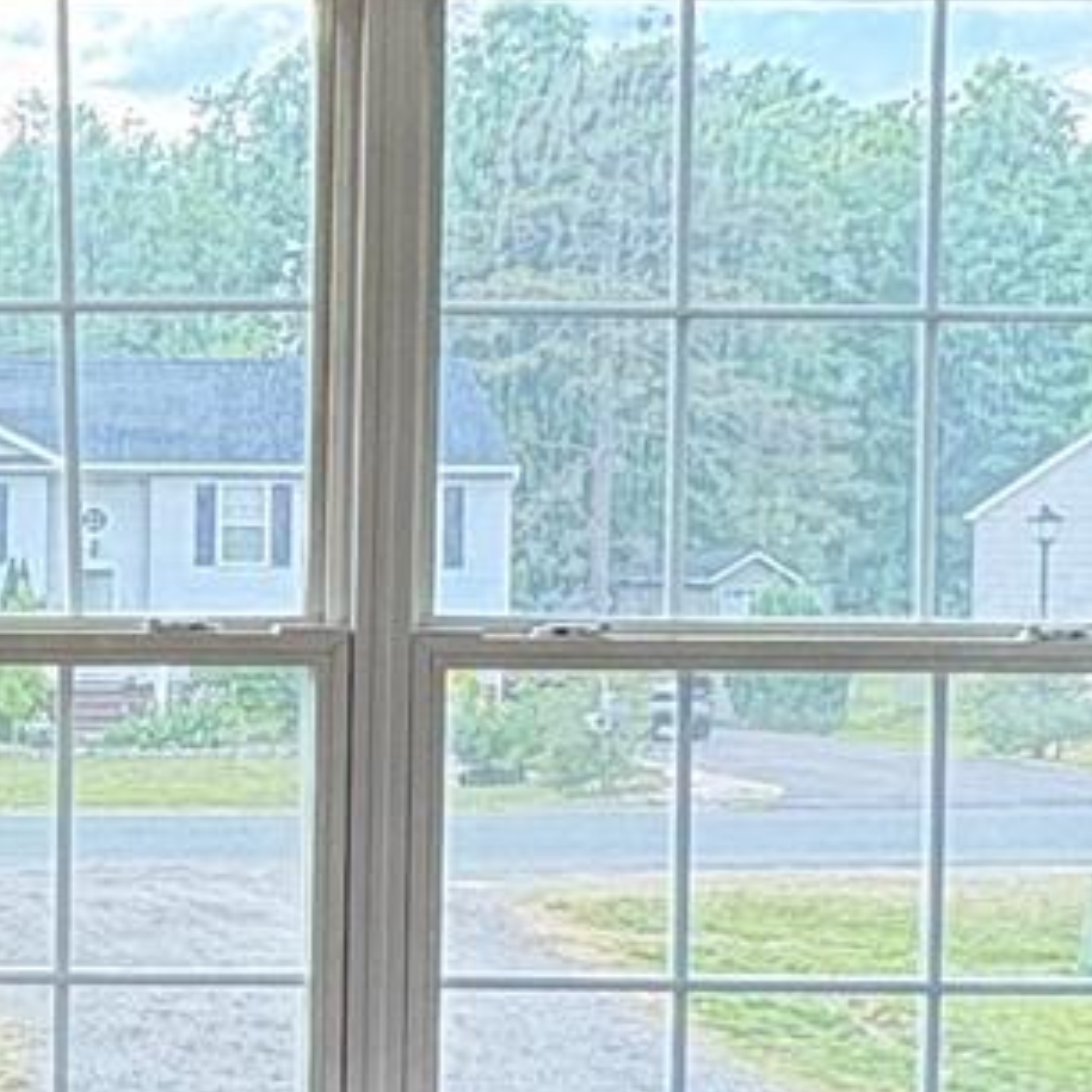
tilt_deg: -1.7
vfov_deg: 20.9
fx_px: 2962
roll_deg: +0.0
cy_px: 644
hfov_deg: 19.1
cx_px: -383
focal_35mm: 83
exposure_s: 1/120
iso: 200
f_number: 2.2
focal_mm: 2.22
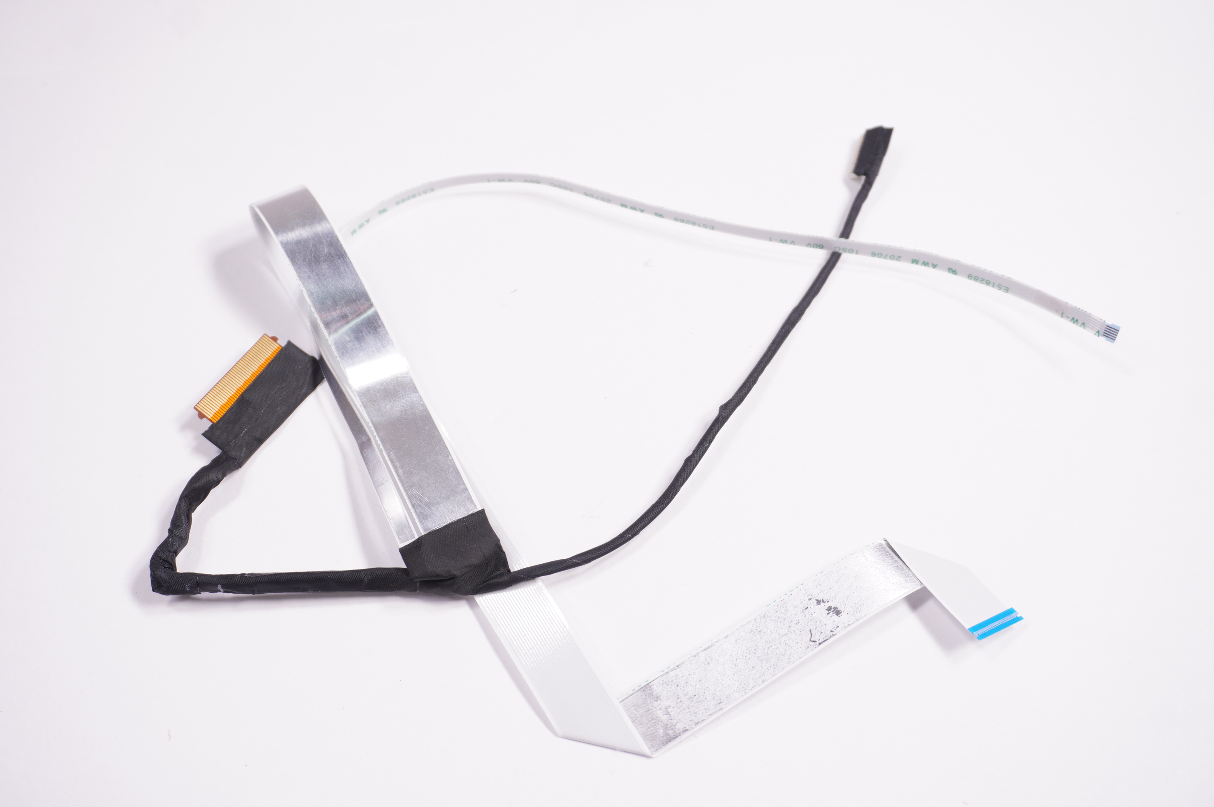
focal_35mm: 44
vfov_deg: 30.8
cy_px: 404
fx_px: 1466
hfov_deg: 45.0
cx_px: 607
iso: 200
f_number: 5.6
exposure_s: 1/125
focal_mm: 29
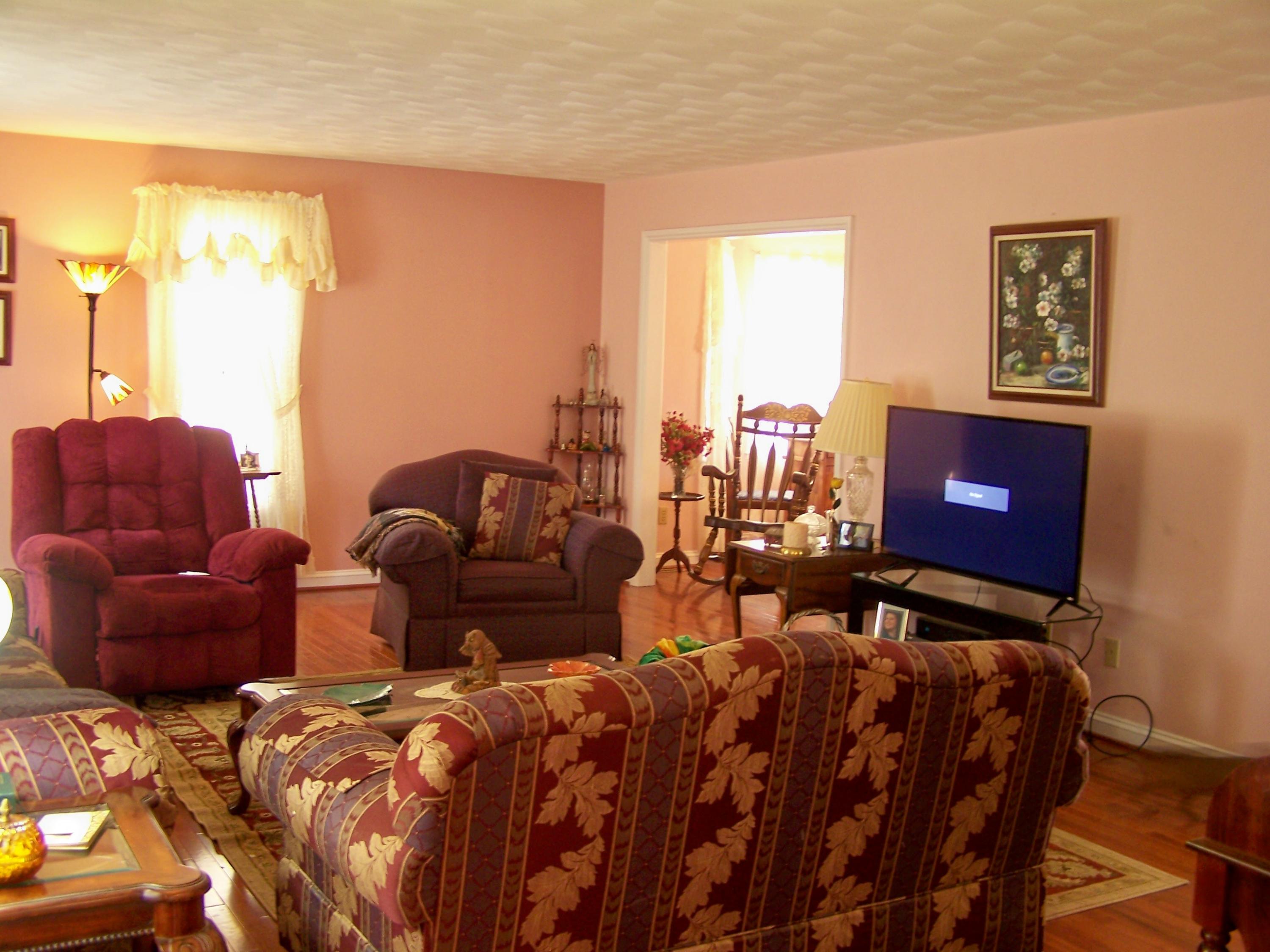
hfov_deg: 49.0
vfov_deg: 37.7
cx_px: 635
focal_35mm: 38
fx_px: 1394
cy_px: 476
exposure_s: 1/2
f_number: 2.8
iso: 64
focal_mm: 6.3
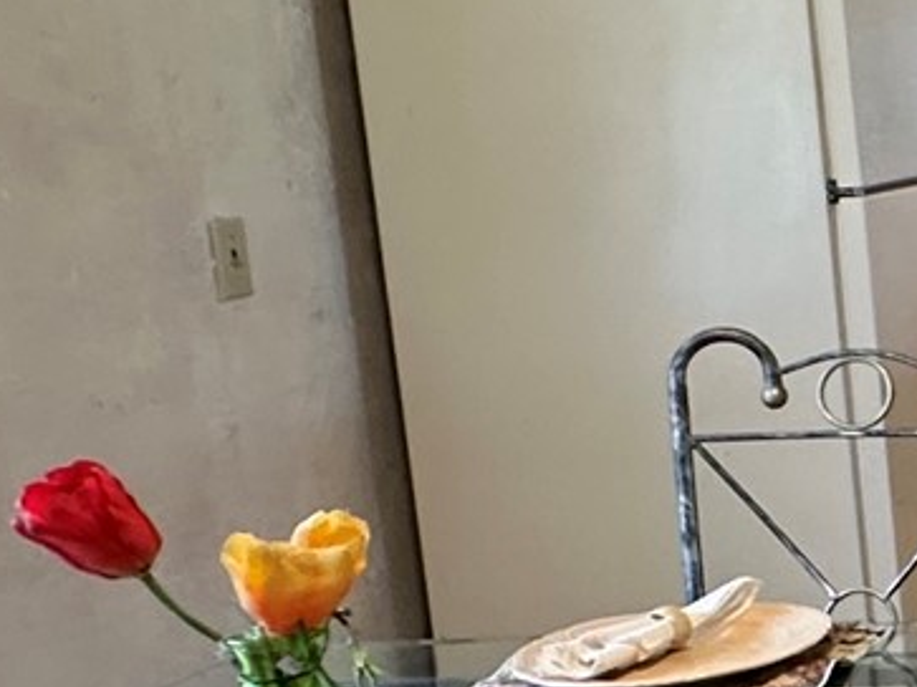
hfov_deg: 18.2
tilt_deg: -9.3
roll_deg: +0.3
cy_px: 374
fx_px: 2092
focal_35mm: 79
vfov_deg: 18.6
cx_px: 1746
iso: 200
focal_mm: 2.22
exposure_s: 1/60
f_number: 2.2
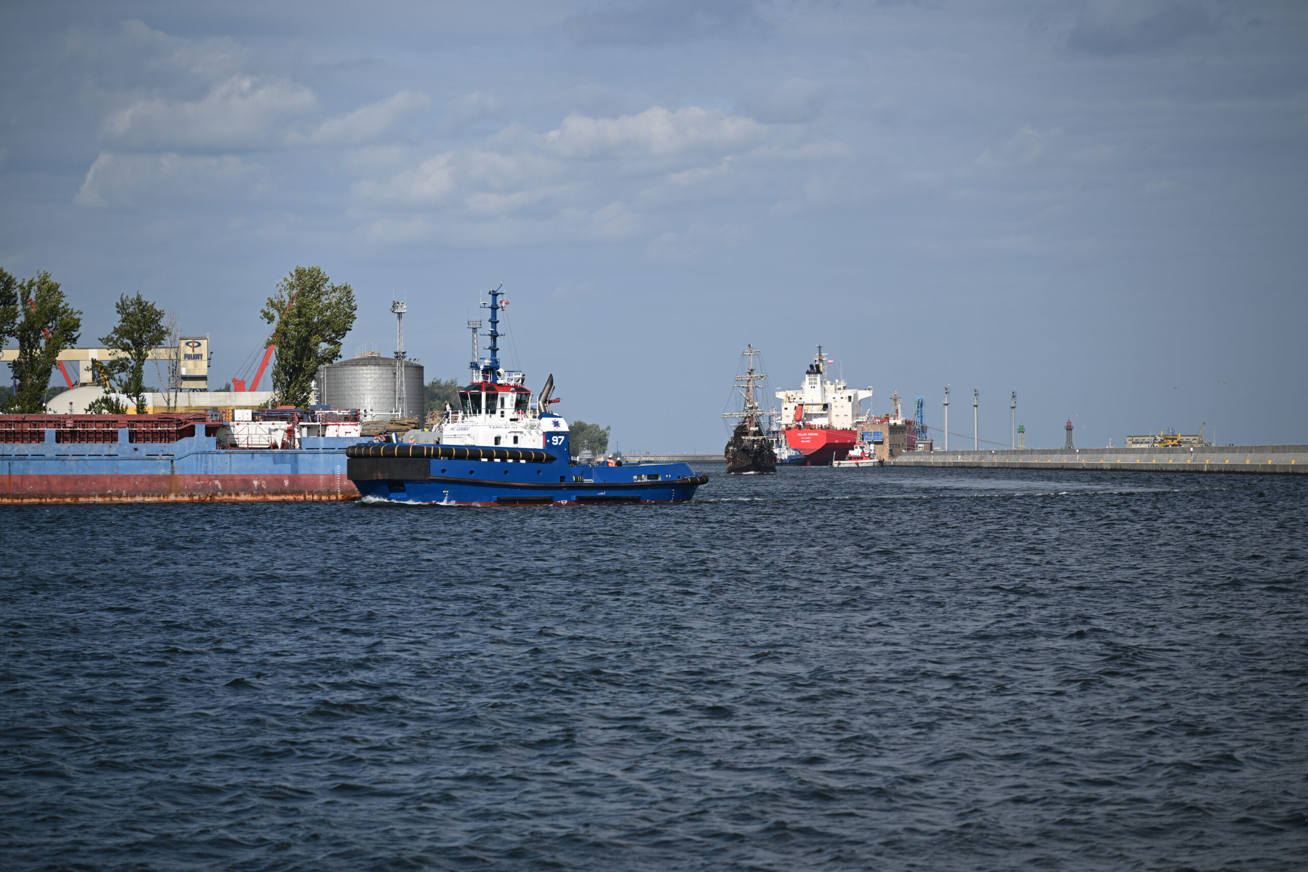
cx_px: 654
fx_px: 4360
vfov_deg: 11.4
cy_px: 436
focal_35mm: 120
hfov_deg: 17.1
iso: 100
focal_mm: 120
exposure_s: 1/2000
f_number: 4
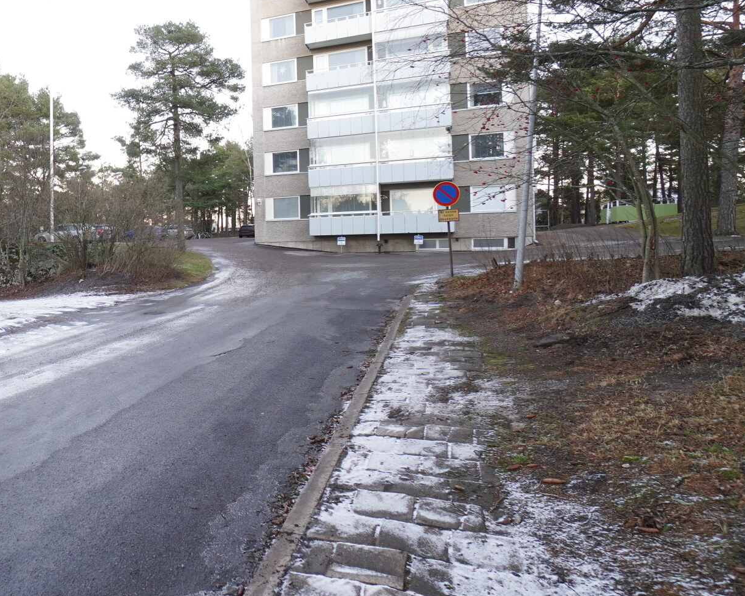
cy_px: 258
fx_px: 551
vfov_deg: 56.6
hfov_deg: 61.9
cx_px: 140
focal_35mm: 25
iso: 320
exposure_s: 1/25
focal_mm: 10
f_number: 4.5
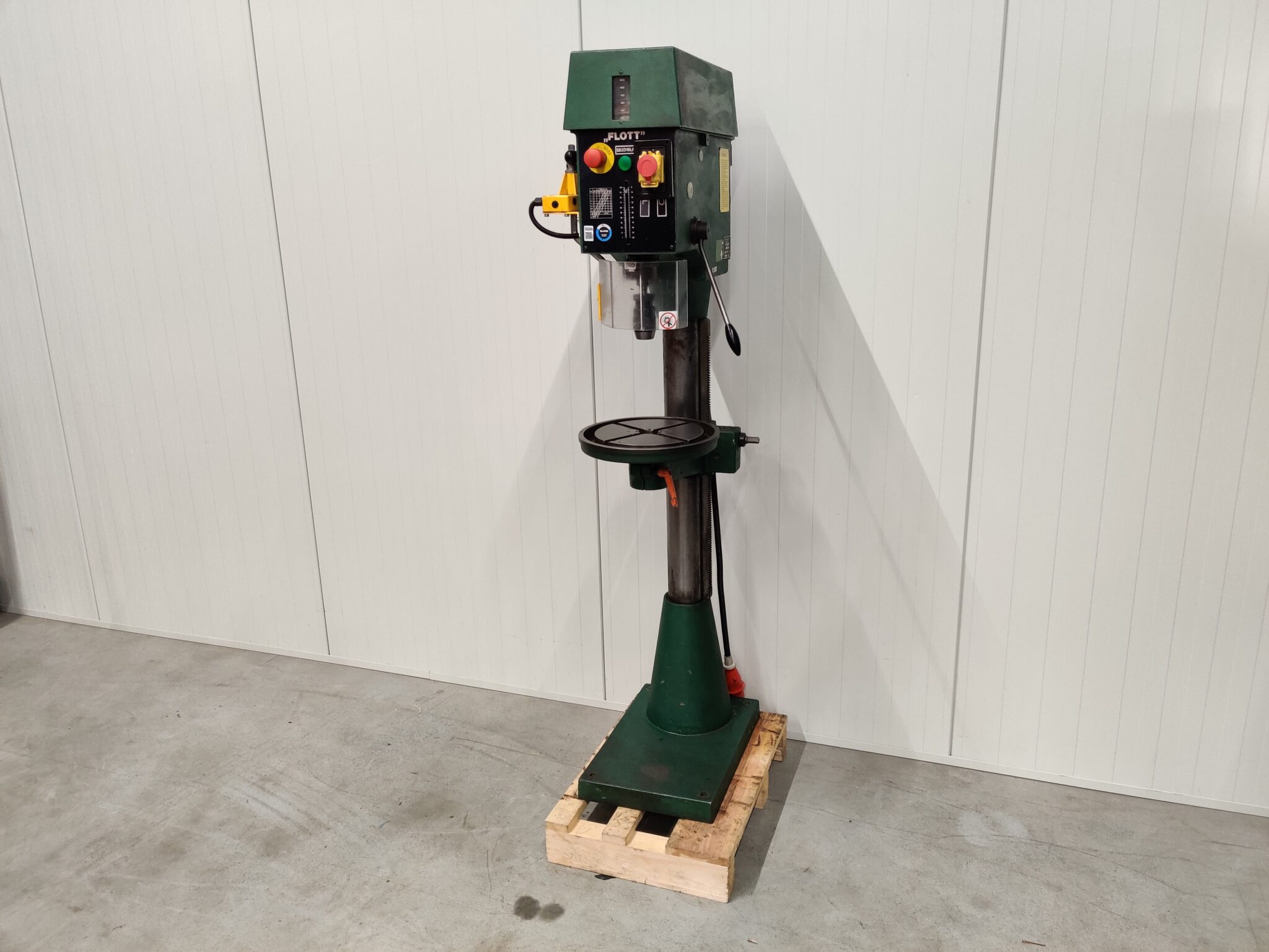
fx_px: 990
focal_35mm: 27
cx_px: 634
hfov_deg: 65.3
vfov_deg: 51.4
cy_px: 476
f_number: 1.65
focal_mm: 4.75
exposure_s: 1/50
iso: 1000
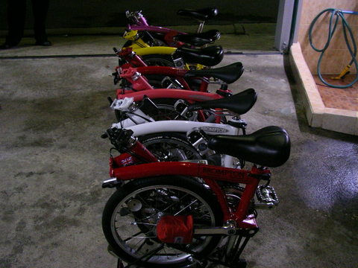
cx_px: 179
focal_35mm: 38
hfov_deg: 49.0
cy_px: 134
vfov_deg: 37.7
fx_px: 393
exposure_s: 1/2
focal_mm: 6
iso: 200
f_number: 2.9
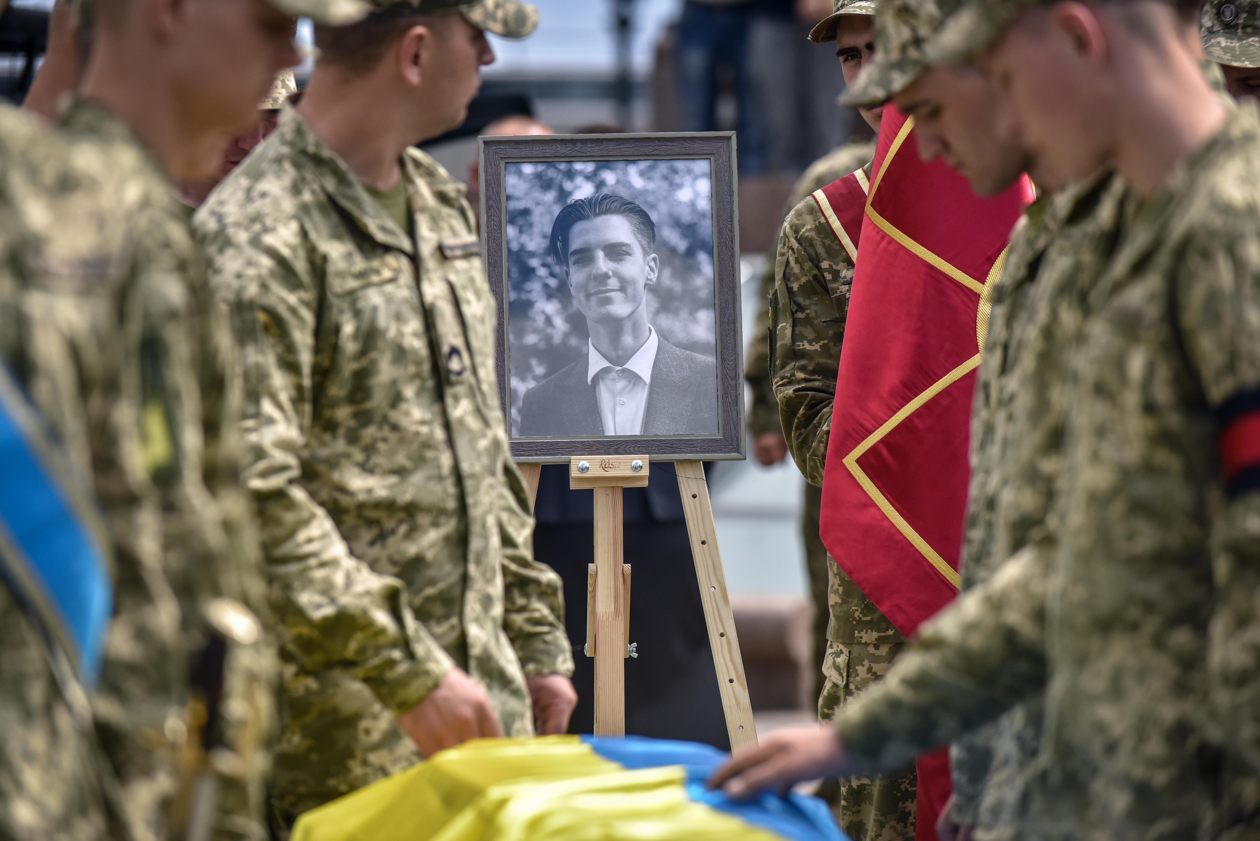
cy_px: 420
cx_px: 630
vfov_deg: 7.2
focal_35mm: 190
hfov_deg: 10.8
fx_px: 6652
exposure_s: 1/5000
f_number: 4
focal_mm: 190
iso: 800
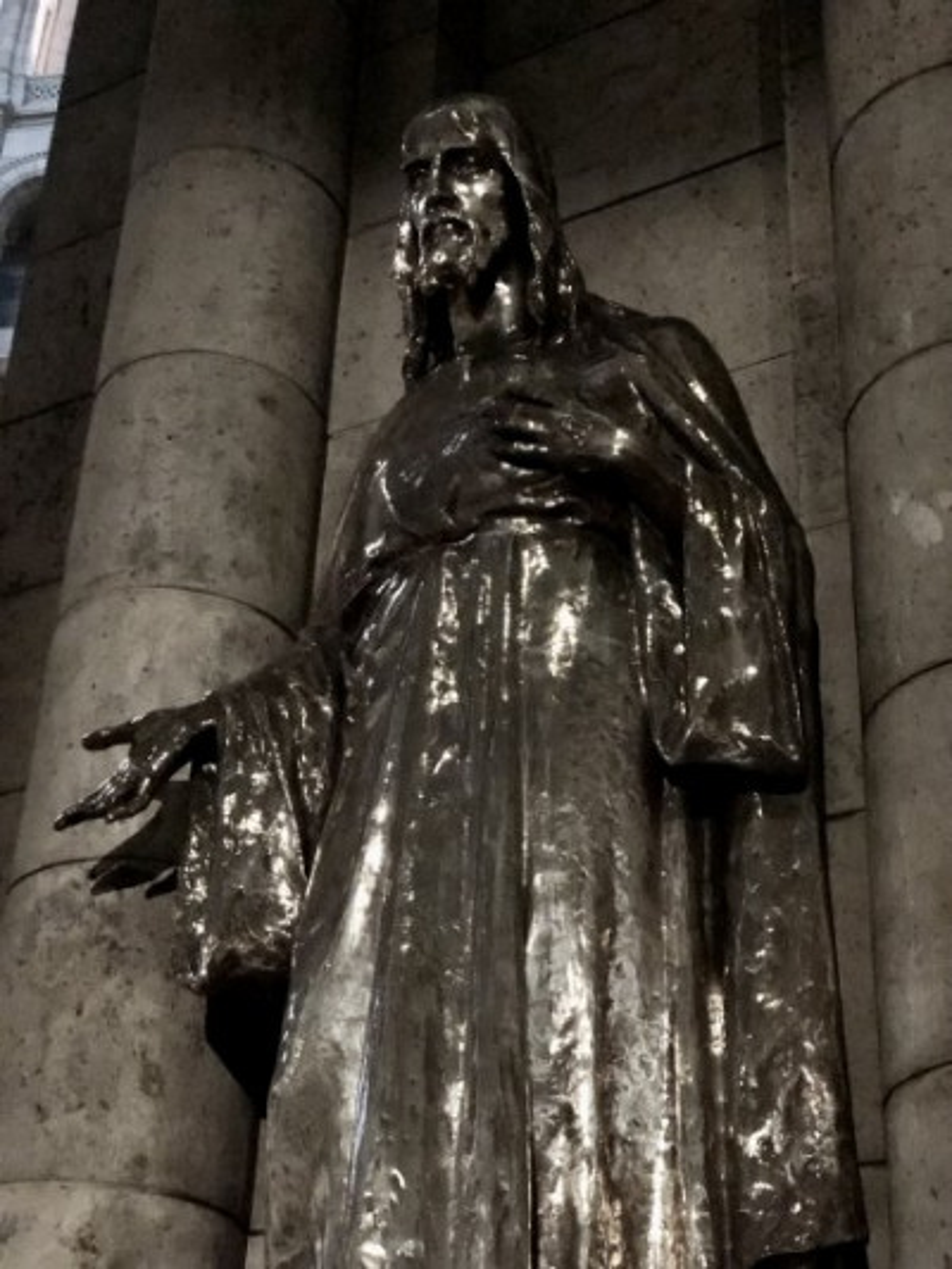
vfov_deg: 33.8
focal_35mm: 57
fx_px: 2089
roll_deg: -3.2
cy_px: 634
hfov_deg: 25.7
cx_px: 476
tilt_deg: +30.3
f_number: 2.8
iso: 1250
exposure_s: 1/30
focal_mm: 6.6
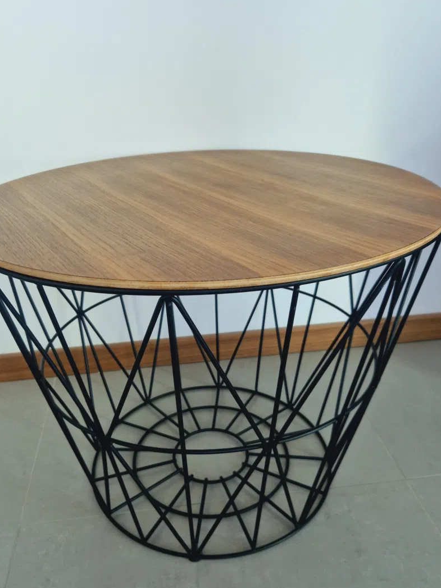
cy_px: 319
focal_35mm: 30
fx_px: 510
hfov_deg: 46.7
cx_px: 202
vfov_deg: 59.9
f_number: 1.8
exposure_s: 1/100
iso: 320
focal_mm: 5.4
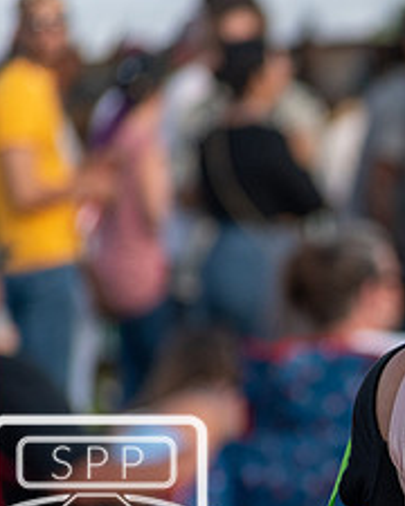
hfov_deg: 2.5
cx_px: 572
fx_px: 9260
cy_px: 431
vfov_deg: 3.1
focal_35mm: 618
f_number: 5
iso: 400
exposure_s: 1/1600
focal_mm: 170
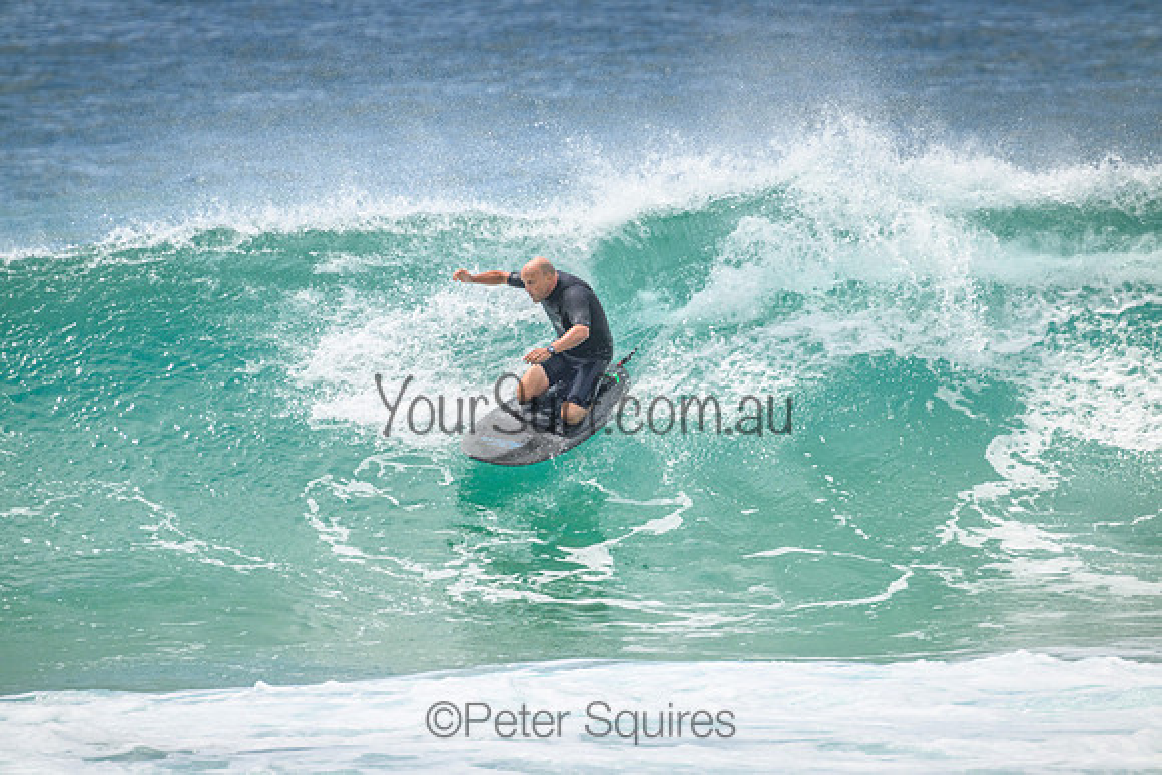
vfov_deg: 1.7
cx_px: 581
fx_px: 25827
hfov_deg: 2.6
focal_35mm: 800
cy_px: 388
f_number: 11
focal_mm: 800
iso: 800
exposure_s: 1/2000
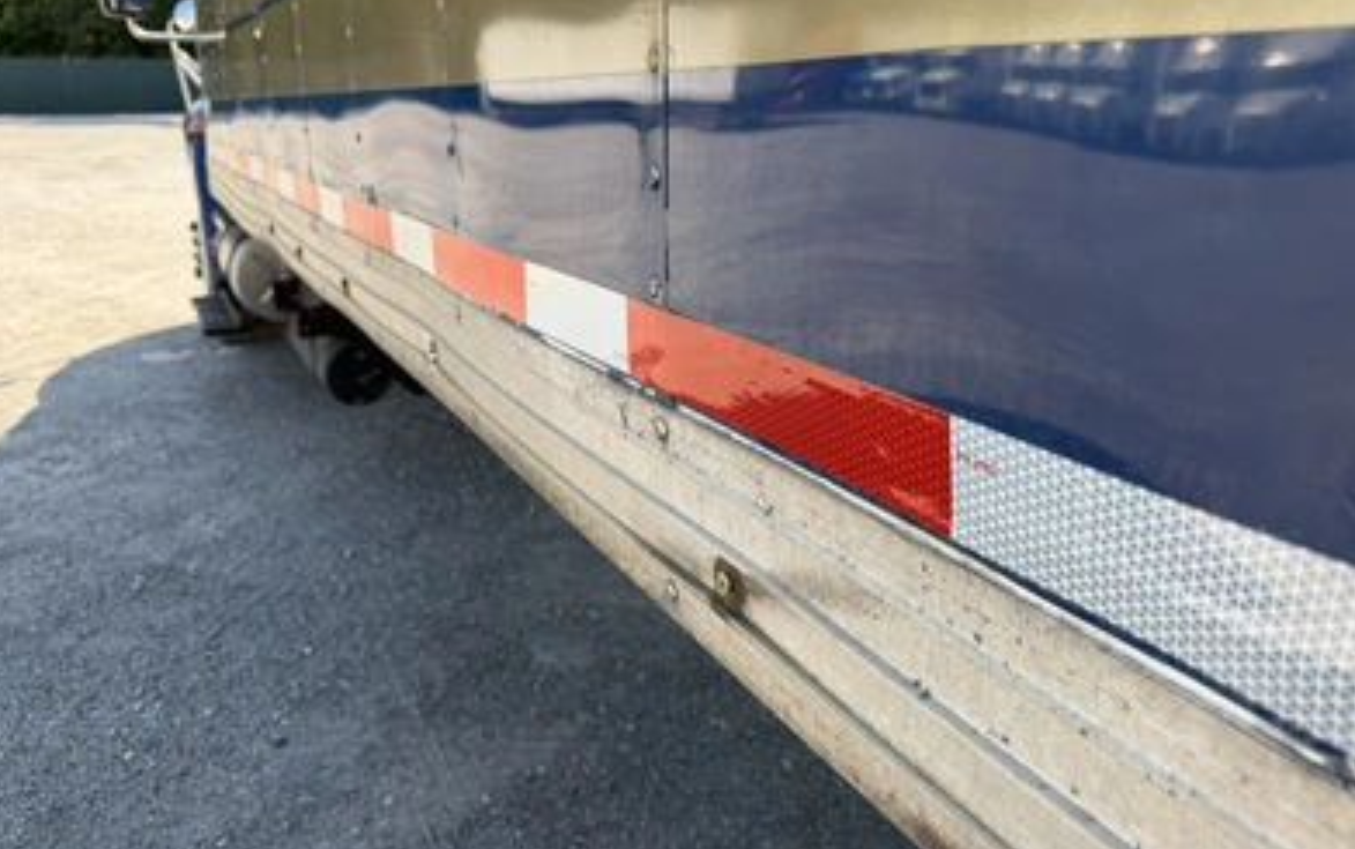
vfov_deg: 47.4
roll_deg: +0.3
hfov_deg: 70.4
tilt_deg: -16.3
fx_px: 961
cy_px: 343
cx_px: 669
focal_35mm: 26
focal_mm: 6.76
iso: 80
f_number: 1.78
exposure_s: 1/1032
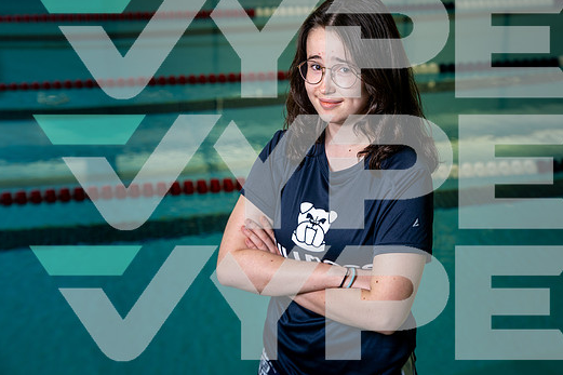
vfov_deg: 17.5
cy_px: 172
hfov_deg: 26.0
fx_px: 1219
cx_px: 308
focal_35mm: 78
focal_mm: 70
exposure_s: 1/250
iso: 200
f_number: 4.5
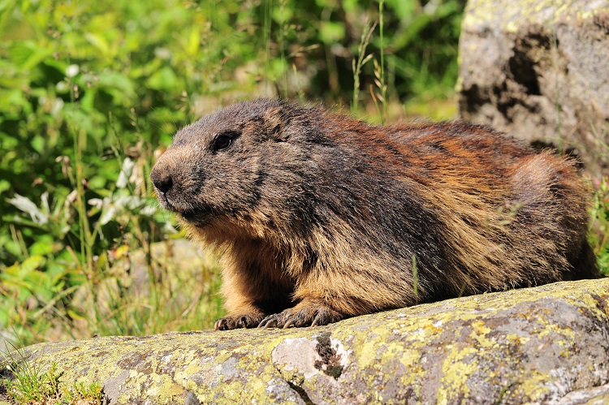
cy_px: 202
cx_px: 304
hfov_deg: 13.7
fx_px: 2536
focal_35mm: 150
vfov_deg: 9.1
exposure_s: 1/800
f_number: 10
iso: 800
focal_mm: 150
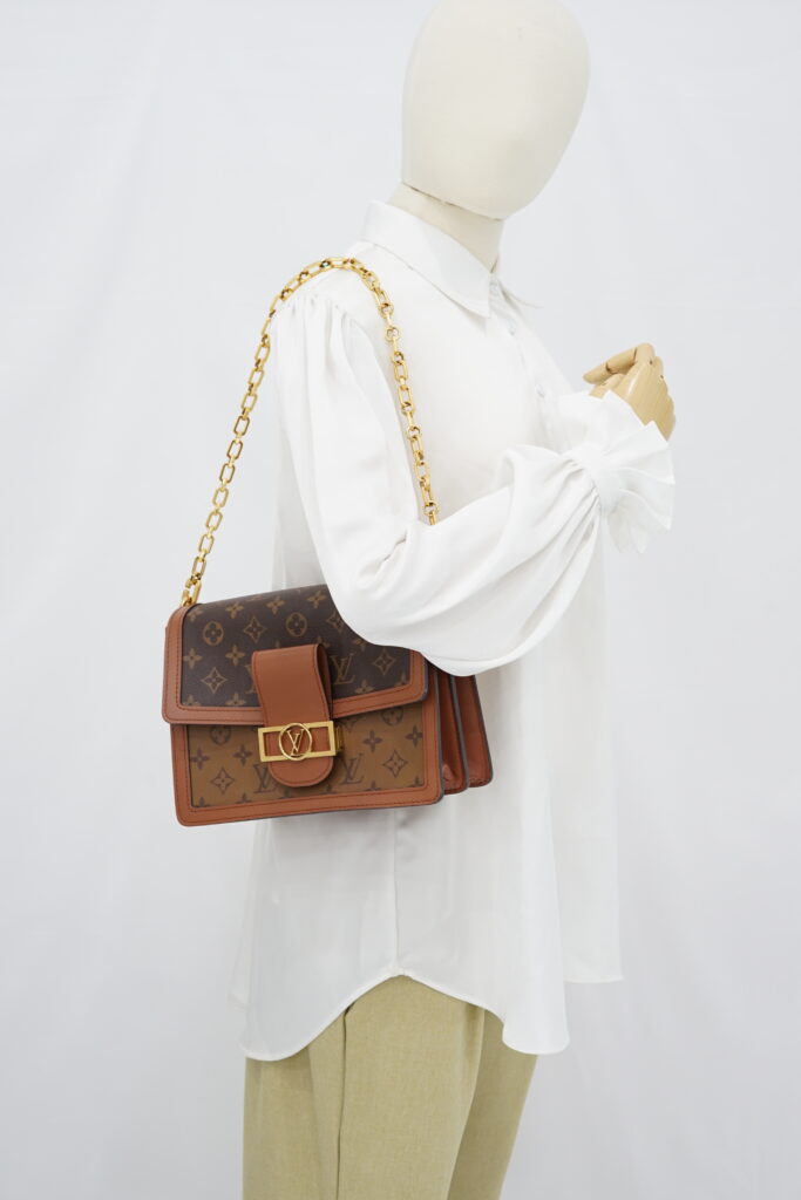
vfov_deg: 39.6
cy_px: 600
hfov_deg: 27.0
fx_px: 1668
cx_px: 400
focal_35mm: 50
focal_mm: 50
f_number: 6.3
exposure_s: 1/8
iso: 640
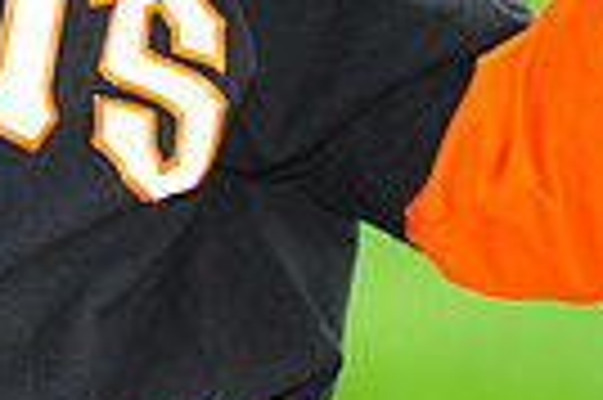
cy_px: -360
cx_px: -9
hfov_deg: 2.9
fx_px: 11978
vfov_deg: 1.9
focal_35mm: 716
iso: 400
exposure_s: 1/1250
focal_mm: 165
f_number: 4
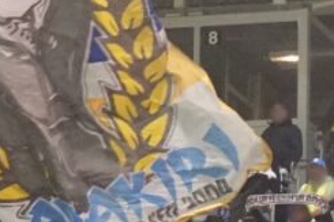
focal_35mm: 314
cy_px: 385
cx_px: 804
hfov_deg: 6.3
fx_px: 2911
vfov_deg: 4.3
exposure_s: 1/160
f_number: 4.5
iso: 5000
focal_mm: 32
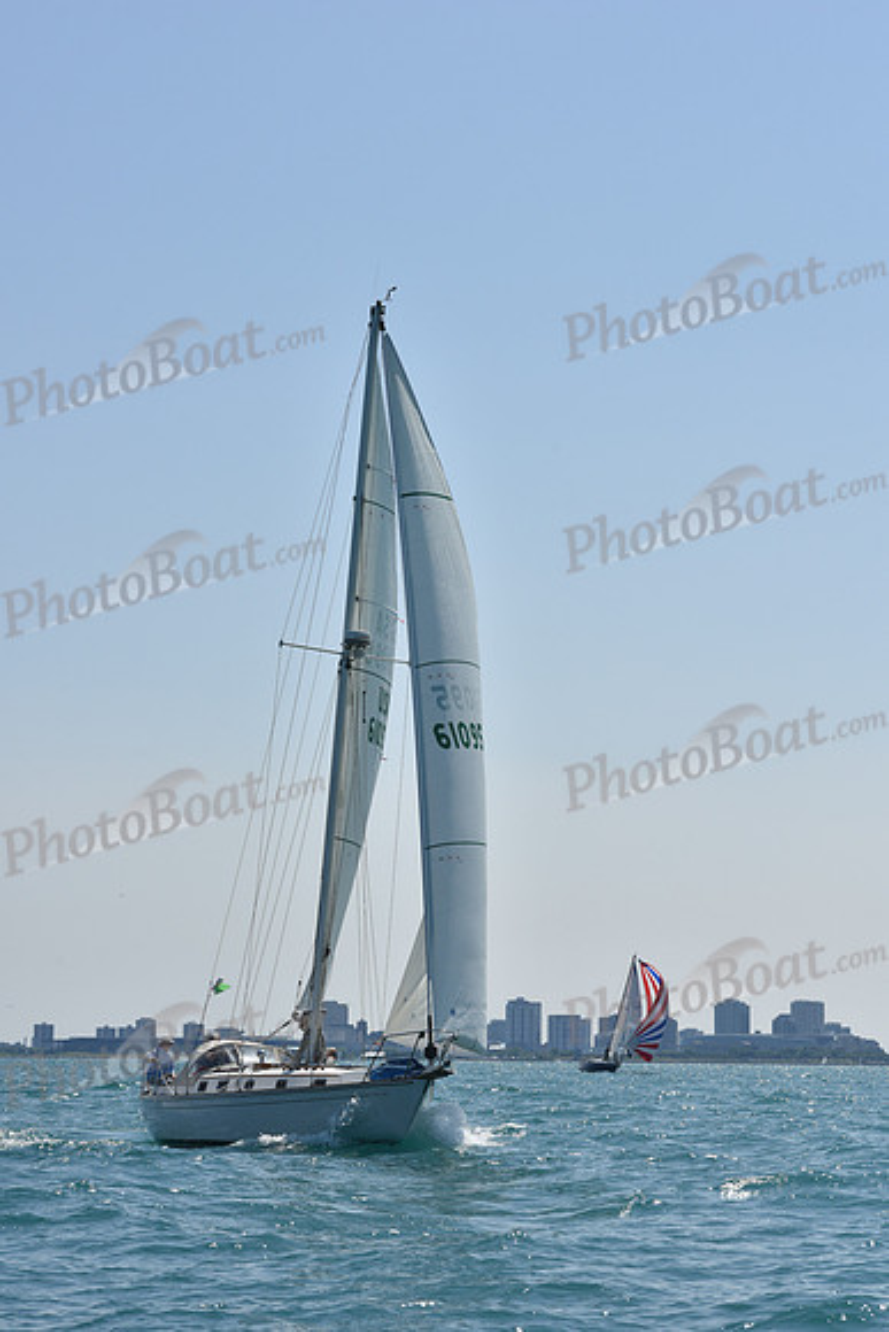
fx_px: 3406
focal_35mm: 92
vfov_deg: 22.1
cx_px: 444
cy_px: 666
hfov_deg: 14.9
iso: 250
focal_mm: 92
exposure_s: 1/1250
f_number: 10
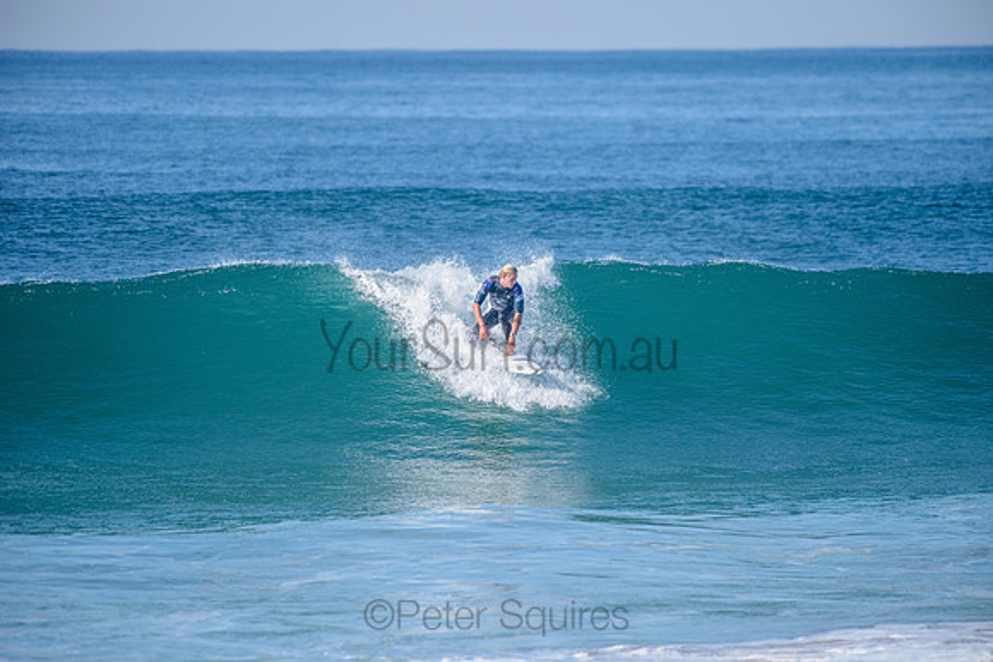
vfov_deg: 2.8
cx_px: 496
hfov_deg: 4.1
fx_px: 13794
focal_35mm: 500
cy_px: 331
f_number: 5.6
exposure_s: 1/2500
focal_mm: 500
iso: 400
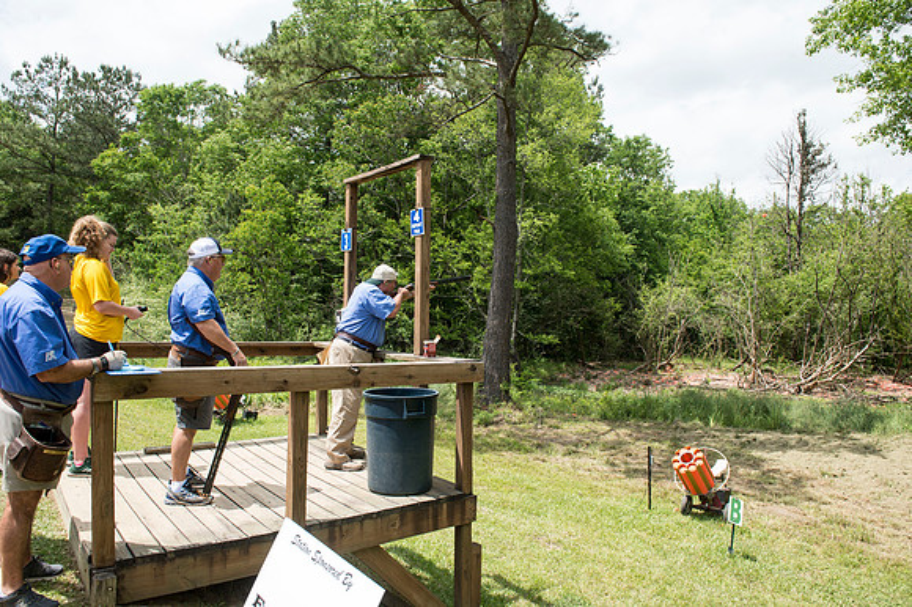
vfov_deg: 53.1
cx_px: 456
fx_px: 608
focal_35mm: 24
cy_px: 304
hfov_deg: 73.8
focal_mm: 24
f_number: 9
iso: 160
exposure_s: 1/200
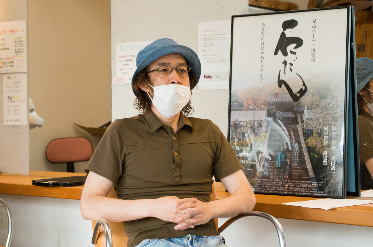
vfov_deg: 16.6
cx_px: 186
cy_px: 124
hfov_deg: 24.8
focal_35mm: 82
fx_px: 848
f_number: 5.6
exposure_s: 1/100
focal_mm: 55
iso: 1600
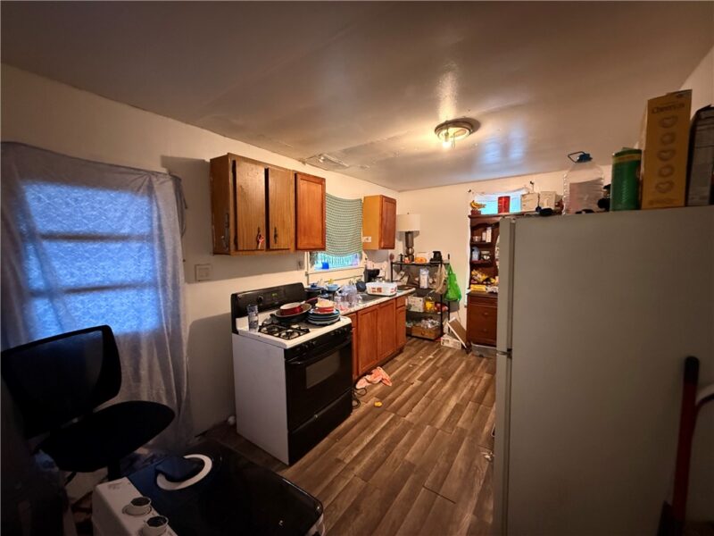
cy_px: 268
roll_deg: +0.2
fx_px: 289
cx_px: 357
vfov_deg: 85.7
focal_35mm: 14
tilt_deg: -4.2
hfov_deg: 102.1
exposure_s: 1/40
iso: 1000
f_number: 2.2
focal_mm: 2.22
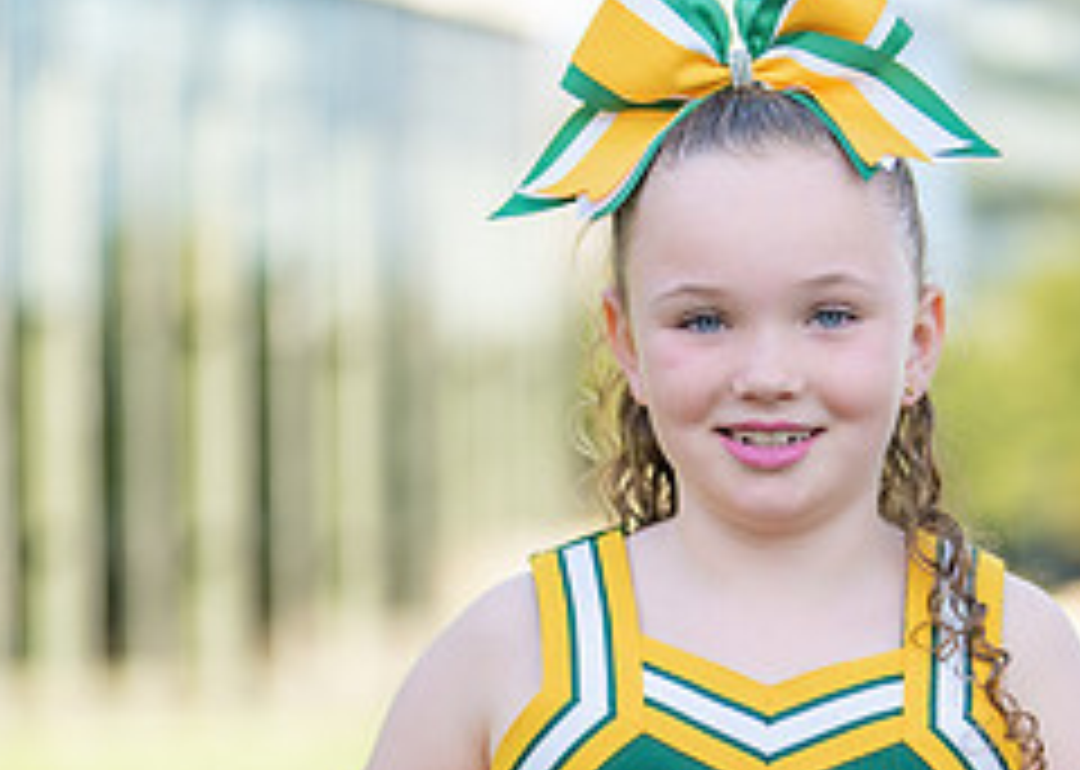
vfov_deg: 10.5
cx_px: 805
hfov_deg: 14.7
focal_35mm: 136
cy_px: 791
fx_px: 4168
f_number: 1.2
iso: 100
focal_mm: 50
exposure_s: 1/1600
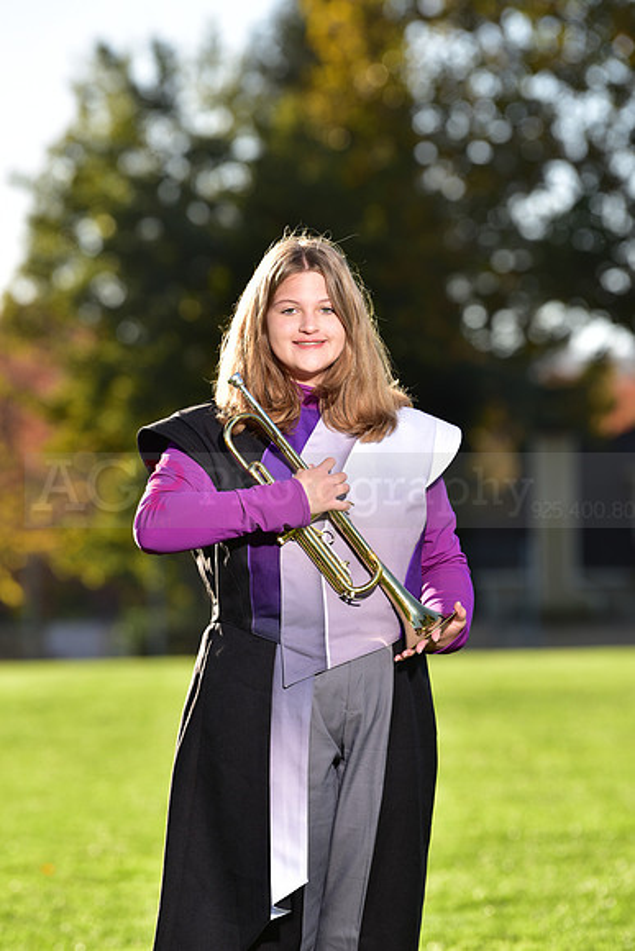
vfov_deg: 10.3
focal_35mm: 200
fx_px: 5288
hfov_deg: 6.9
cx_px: 318
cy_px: 476
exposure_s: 1/250
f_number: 5
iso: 80
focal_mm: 200
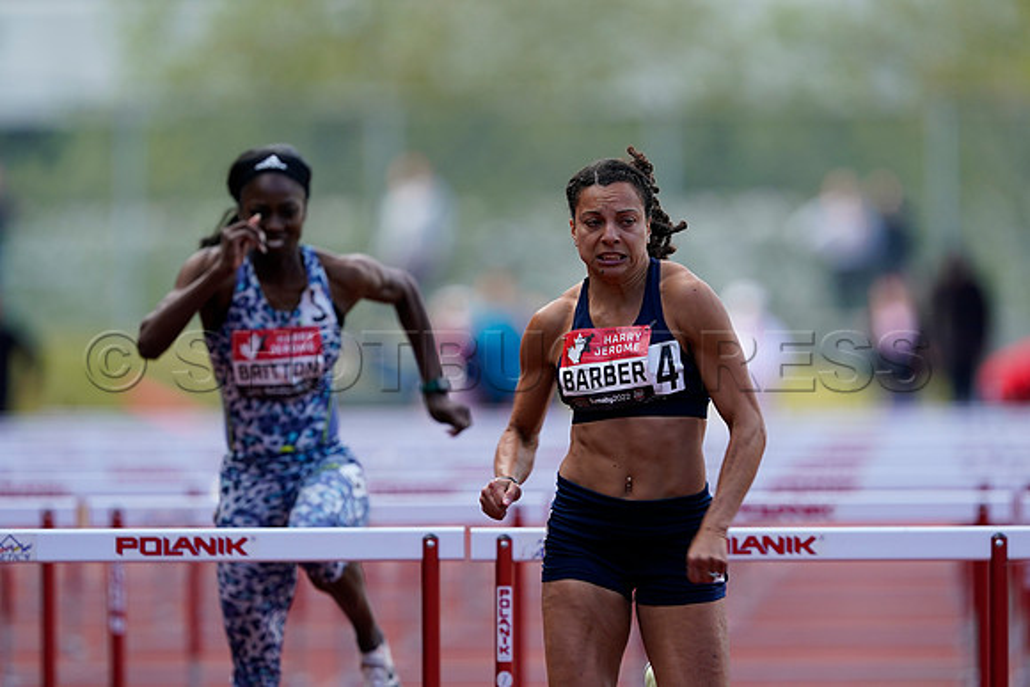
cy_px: 344
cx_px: 515
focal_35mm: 600
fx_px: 17170
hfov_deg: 3.4
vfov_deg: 2.3
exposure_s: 1/640
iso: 500
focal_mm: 600
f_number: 5
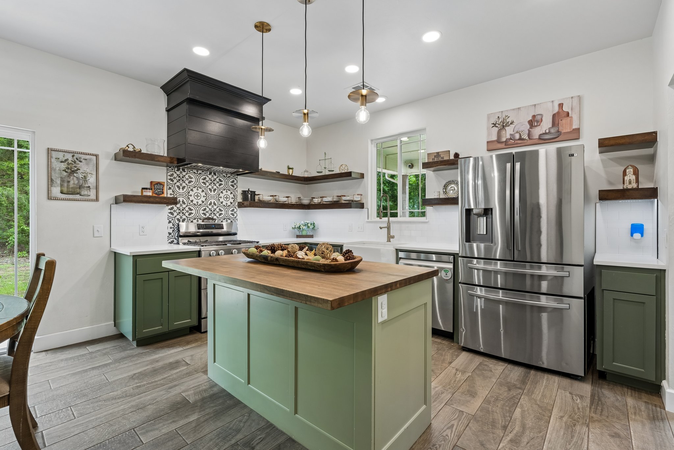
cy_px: 225
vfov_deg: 73.7
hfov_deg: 96.7
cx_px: 337
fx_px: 300
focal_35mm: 16
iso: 200
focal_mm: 16
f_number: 8
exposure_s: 1/60
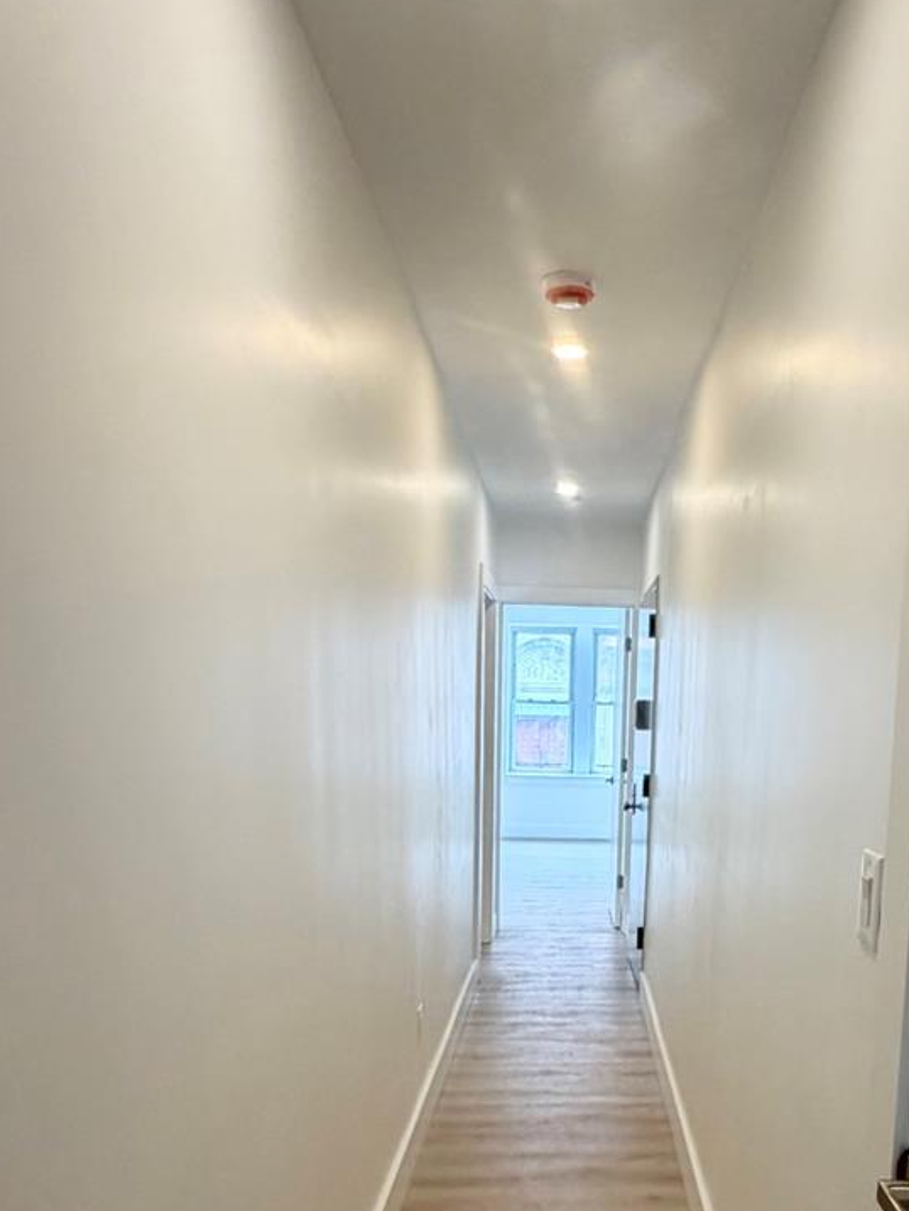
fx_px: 1050
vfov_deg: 57.6
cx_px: 605
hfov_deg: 46.1
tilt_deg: -8.7
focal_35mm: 30
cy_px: 872
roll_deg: -1.2
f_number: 2.2
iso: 160
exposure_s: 1/120
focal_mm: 2.22
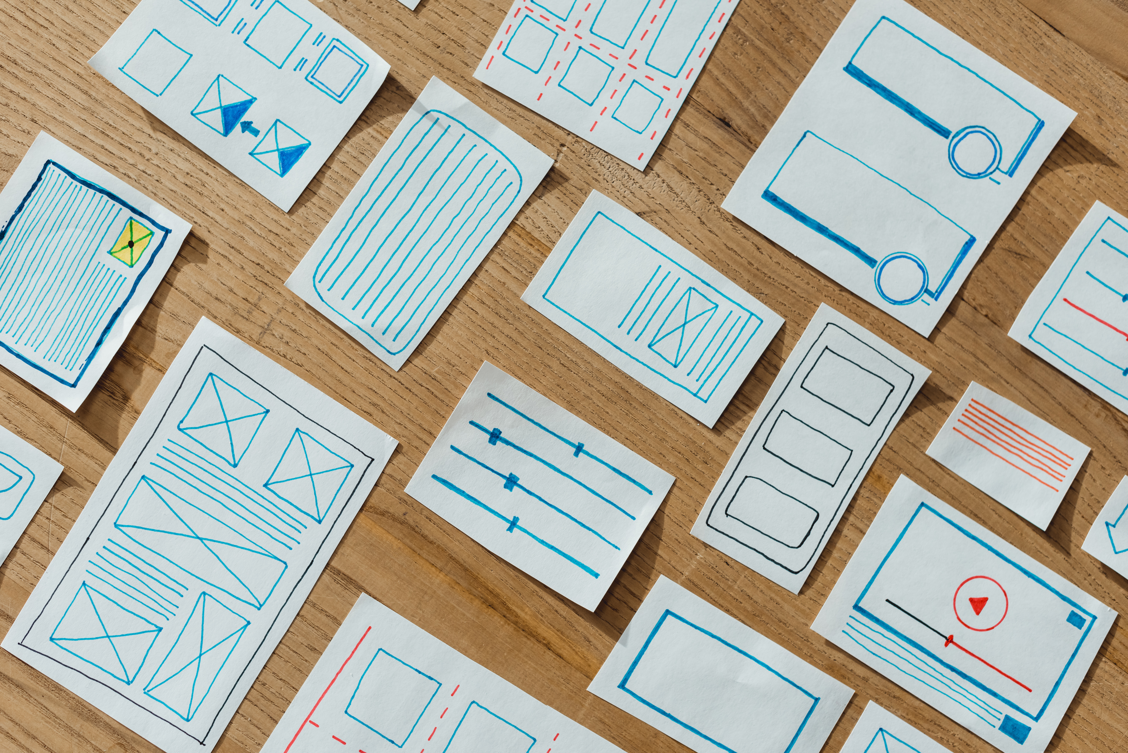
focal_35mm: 50
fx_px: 1567
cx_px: 564
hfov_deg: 39.6
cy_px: 376
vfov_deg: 27.0
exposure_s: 1/200
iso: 400
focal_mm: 50
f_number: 3.5
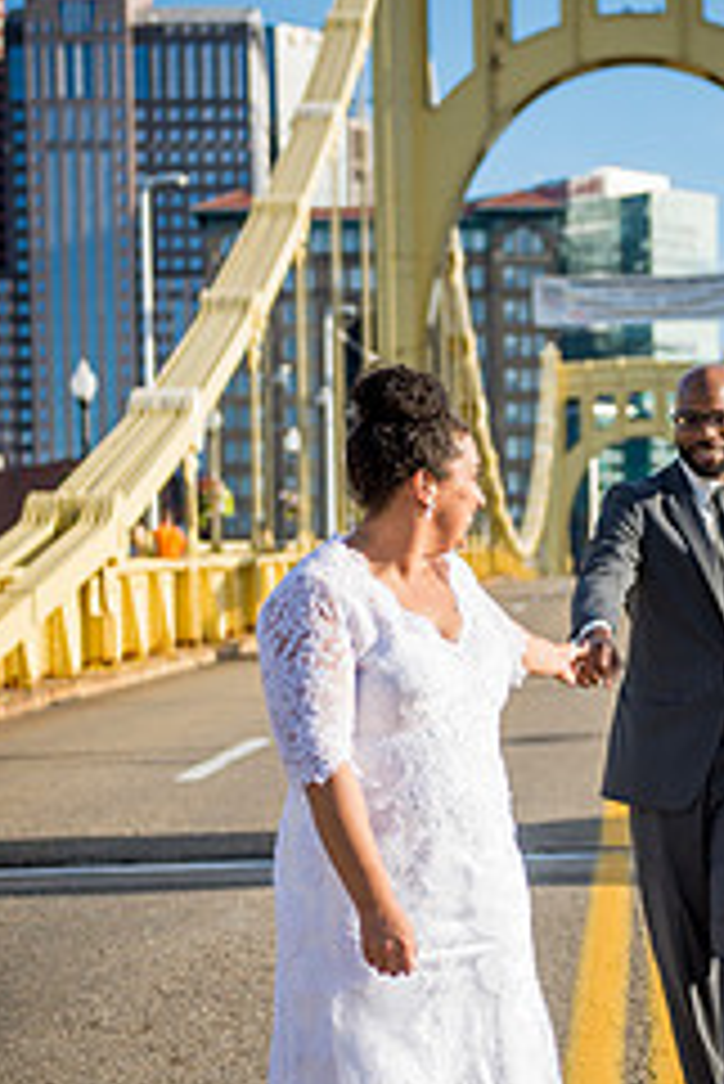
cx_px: 540
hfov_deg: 14.1
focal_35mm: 97
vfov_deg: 21.0
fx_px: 2922
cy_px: 643
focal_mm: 52
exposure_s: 1/3200
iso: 250
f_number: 2.8
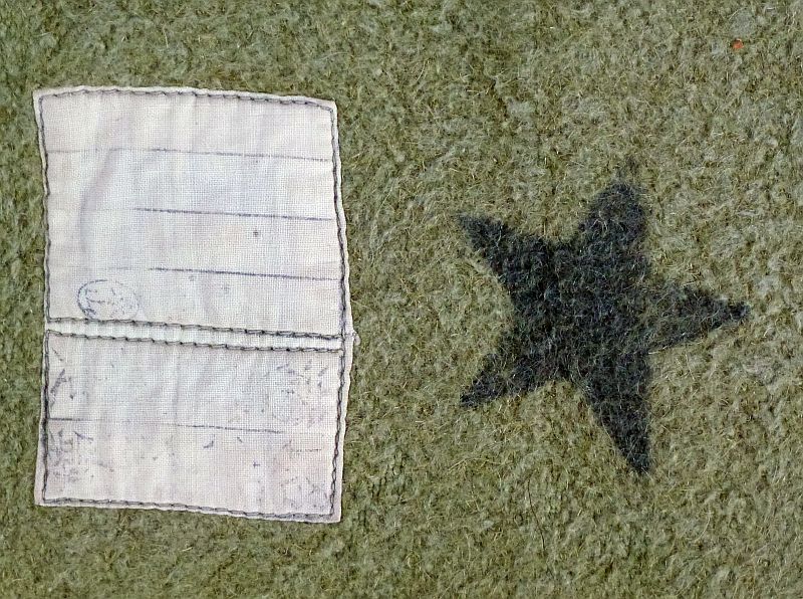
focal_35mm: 65
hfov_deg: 29.9
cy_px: 300
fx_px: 1504
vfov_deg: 22.5
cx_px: 402
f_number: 4.6
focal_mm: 11.7
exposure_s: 1/80
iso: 400
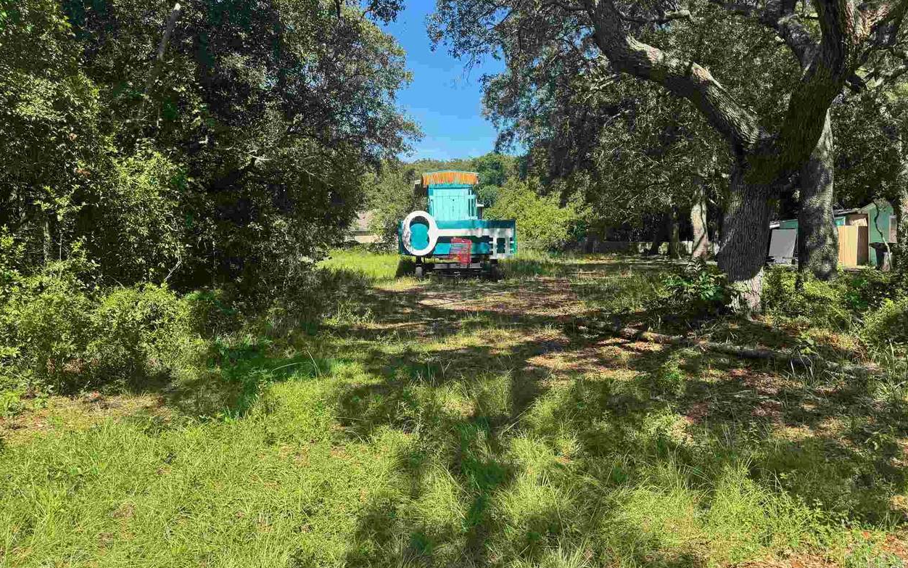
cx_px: 461
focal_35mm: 26
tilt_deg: -0.9
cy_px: 242
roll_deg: +0.4
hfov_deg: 70.4
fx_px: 644
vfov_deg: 47.5
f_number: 1.78
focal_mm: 6.76
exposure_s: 1/1311
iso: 80
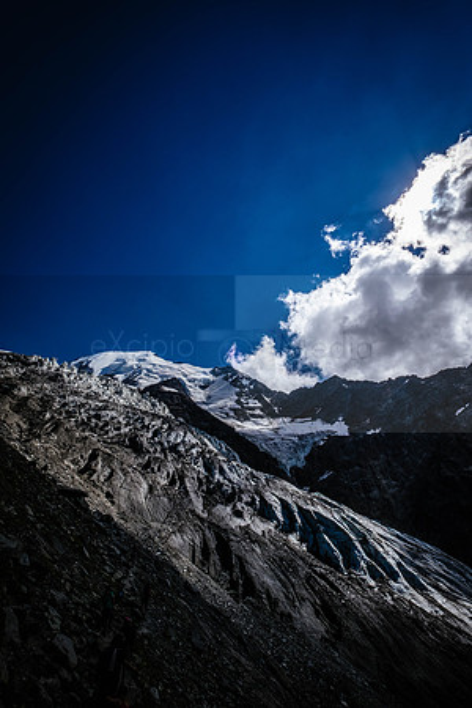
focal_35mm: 15
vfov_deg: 100.4
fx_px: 295
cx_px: 236
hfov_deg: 77.3
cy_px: 354
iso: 200
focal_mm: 10
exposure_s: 1/420
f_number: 14
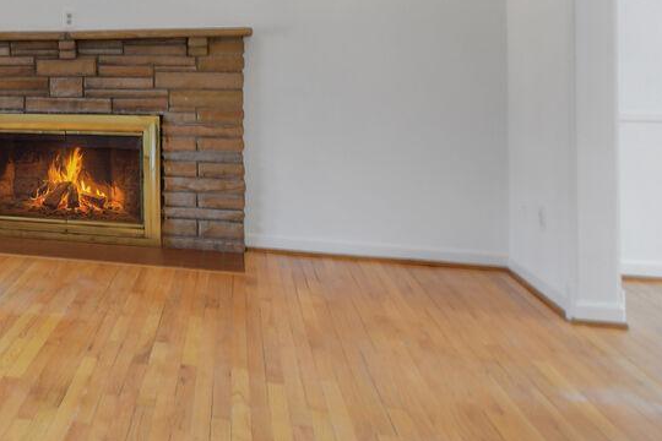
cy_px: 72
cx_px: -197
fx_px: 883
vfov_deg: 27.4
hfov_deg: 31.6
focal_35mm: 48
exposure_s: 1/5
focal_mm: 10
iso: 200
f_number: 8
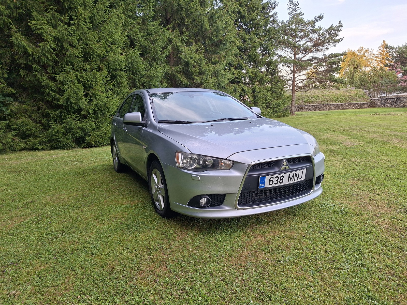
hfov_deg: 73.9
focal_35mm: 23
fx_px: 270
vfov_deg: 58.9
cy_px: 152
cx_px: 204
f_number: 1.8
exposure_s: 1/100
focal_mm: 5.54
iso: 64
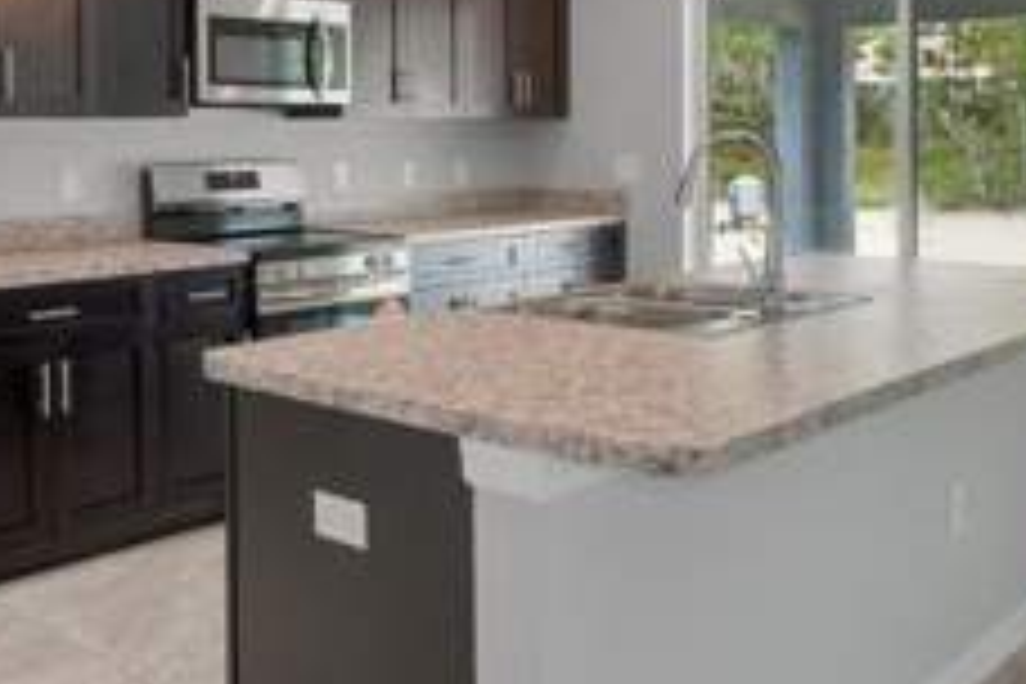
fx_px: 1170
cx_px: 297
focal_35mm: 41
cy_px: 146
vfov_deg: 31.8
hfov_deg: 46.2
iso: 640
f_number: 8
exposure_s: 1/10
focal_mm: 13
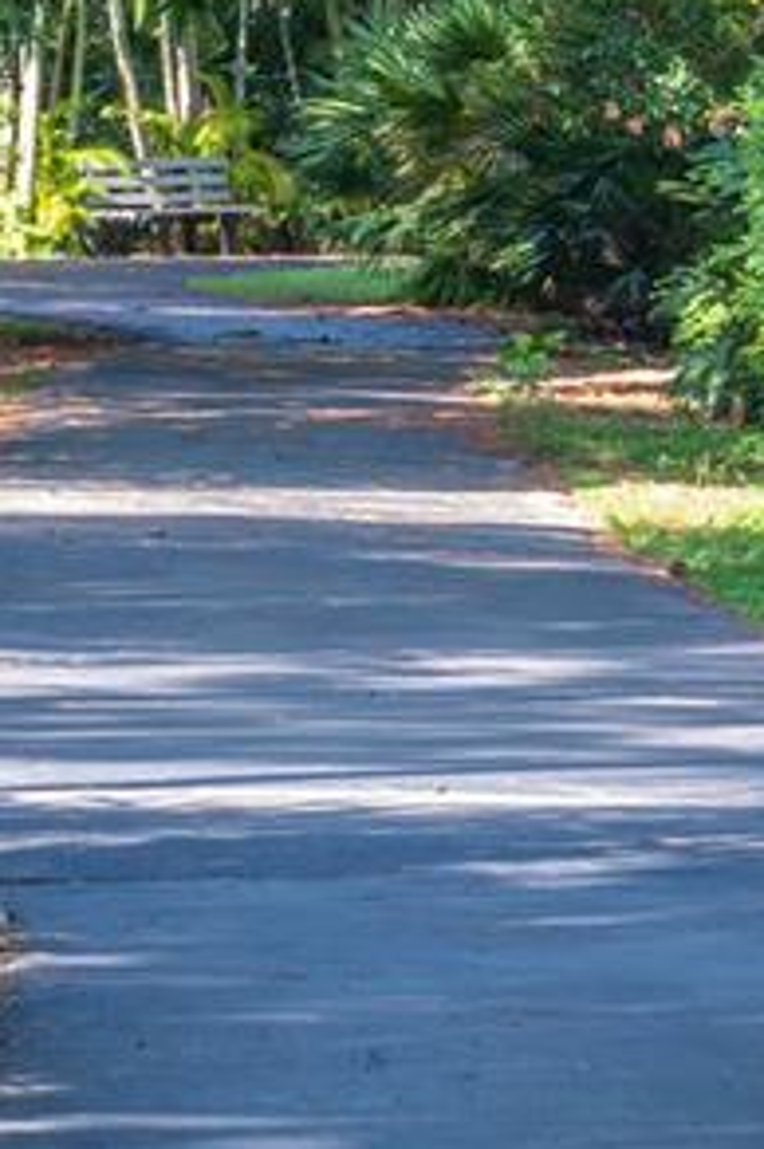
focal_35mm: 395
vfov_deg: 5.2
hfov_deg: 3.5
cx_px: 181
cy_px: -43
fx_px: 12603
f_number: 8
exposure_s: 1/60
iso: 200
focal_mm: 100
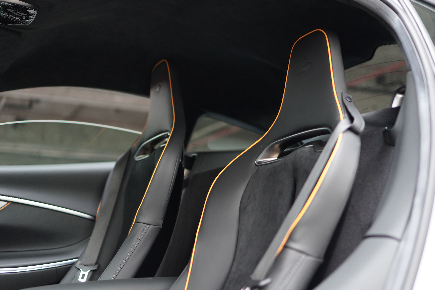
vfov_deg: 26.0
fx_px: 628
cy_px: 145
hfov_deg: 38.2
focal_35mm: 52
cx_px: 218
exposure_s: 1/125
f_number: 1.8
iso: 200
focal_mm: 35
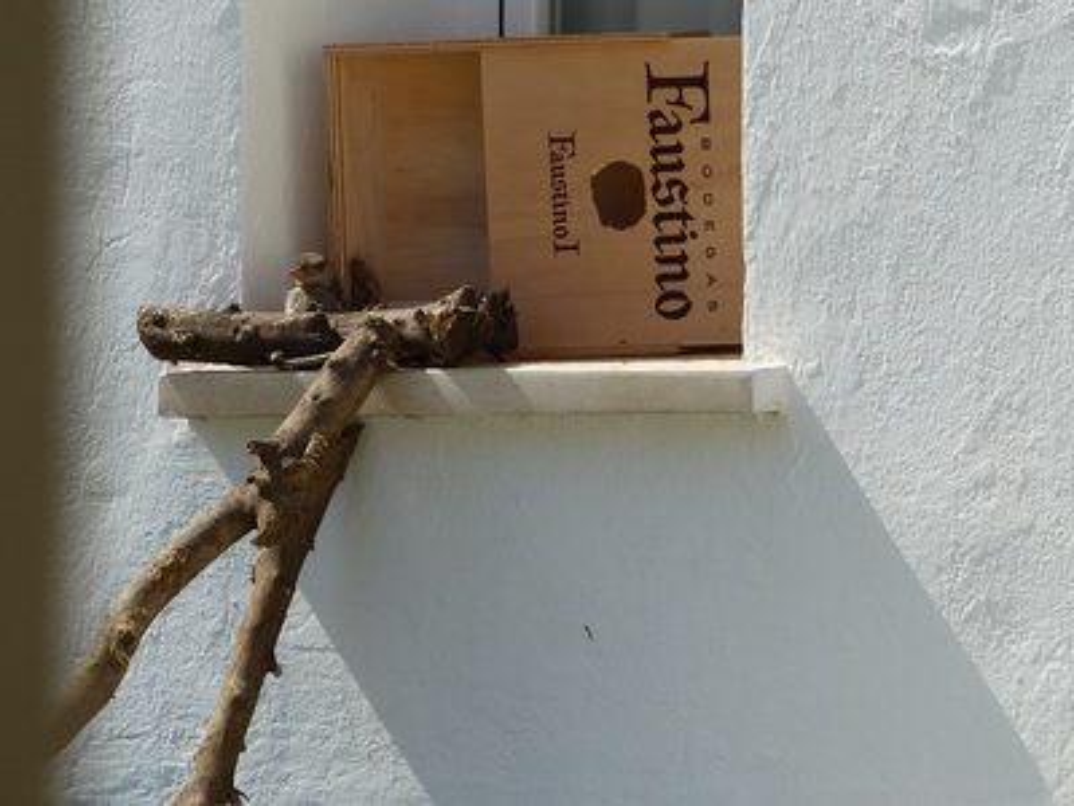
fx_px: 21408
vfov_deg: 2.2
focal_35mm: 690
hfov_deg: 2.9
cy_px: 403
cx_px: 537
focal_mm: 108
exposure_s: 1/1000
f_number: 4
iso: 100
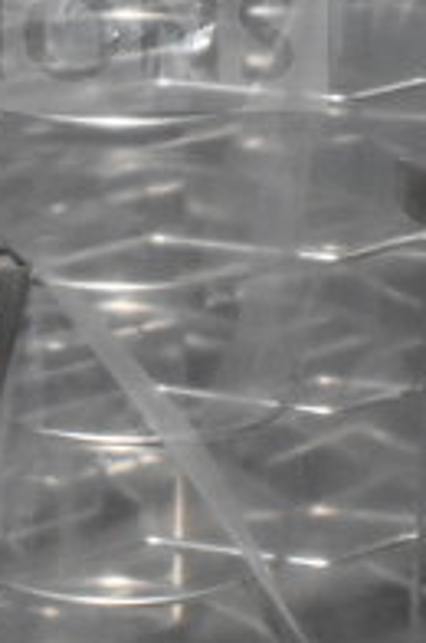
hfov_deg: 8.4
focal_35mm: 161
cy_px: -149
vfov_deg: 12.4
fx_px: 2874
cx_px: -43
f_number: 25
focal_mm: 23
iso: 6400
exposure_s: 1/4000
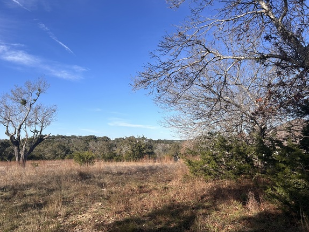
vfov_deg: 48.2
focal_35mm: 29
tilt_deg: +8.6
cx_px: 137
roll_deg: +0.7
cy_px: 116
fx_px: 259
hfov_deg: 61.5
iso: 50
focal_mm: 5.7
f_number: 1.5
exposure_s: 1/3257
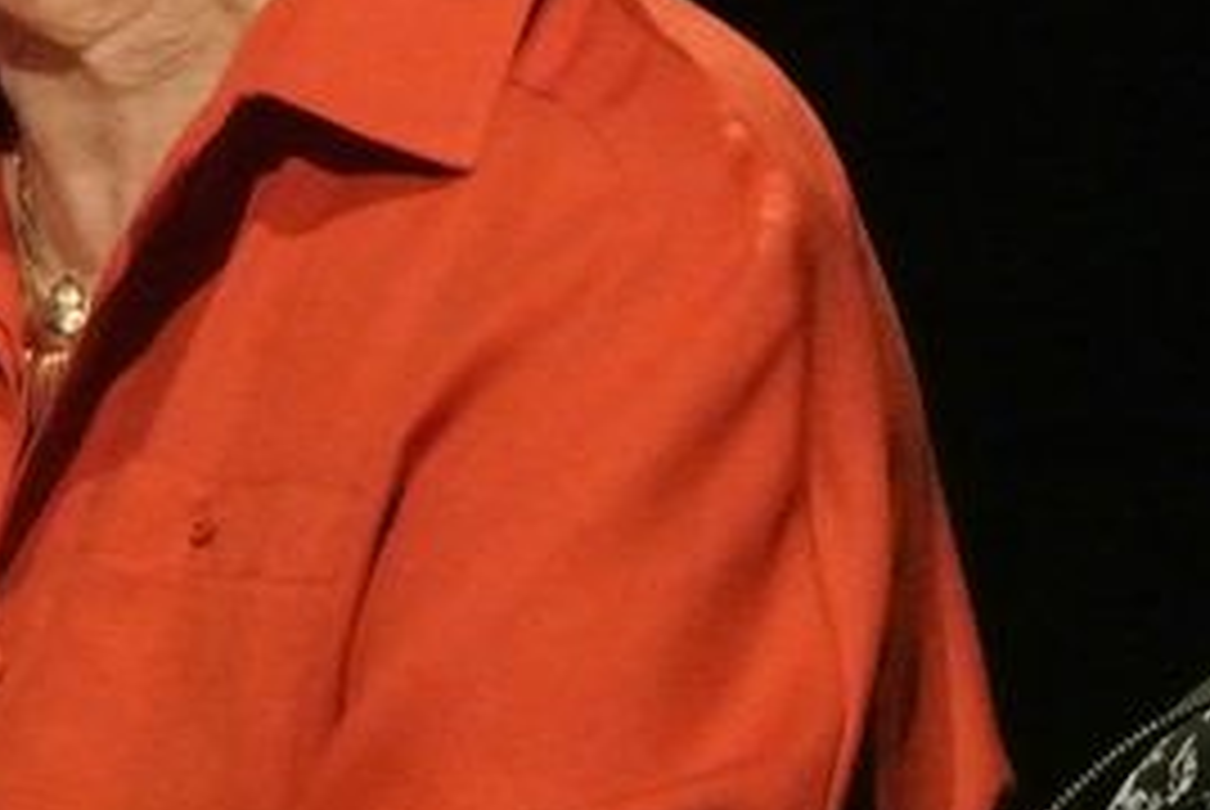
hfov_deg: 2.6
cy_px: -43
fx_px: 26177
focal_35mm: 778
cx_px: 9
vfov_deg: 1.8
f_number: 7.1
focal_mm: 97.2
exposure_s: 1/80
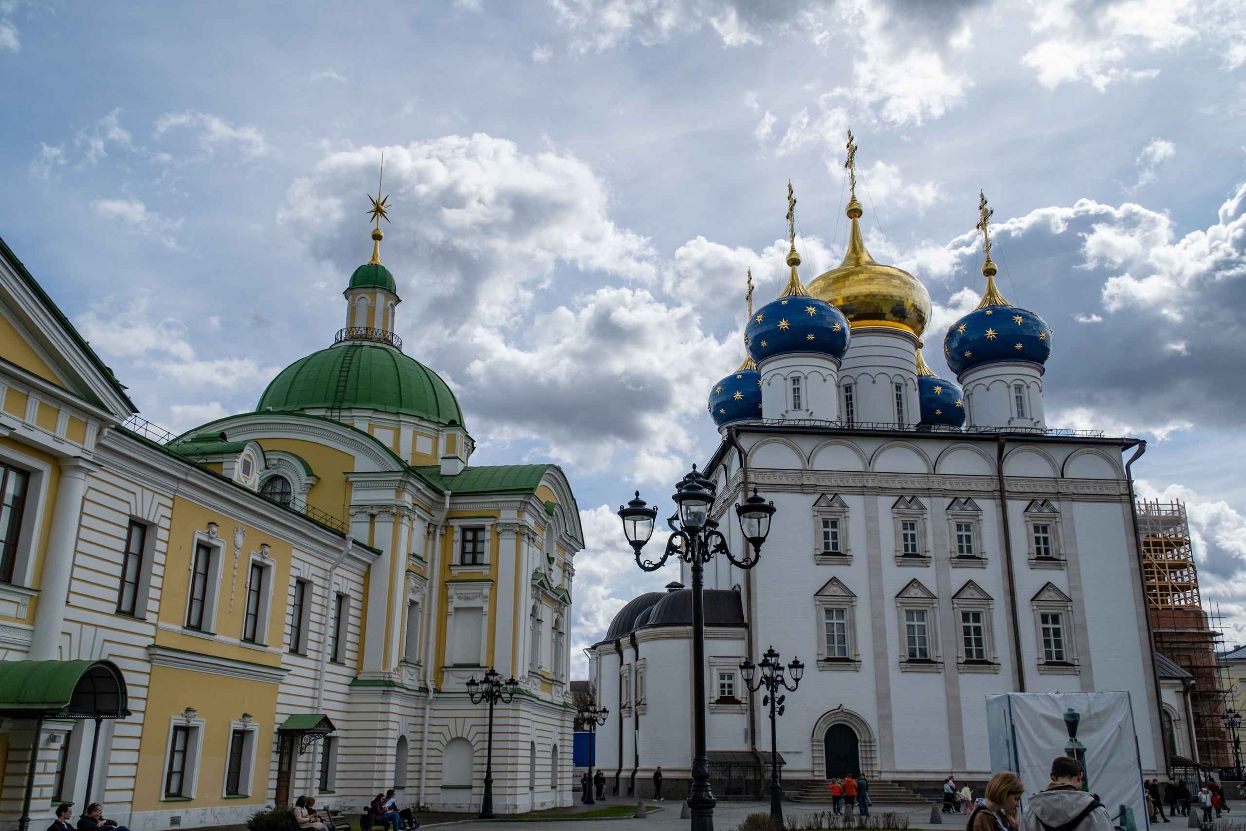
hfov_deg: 58.4
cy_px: 416
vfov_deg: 40.9
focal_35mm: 32
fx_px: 1115
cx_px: 623
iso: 320
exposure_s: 1/2700
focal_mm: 21
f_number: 3.6
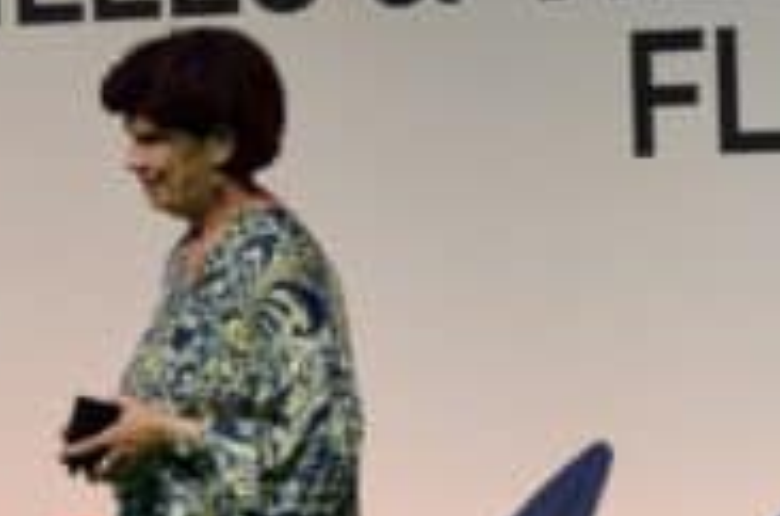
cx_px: 341
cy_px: 49
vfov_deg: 4.2
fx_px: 7067
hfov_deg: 6.3
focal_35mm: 327
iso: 400
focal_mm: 52
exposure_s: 1/80
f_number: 5
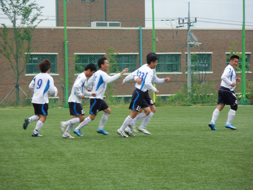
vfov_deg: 6.2
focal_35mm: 240
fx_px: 1754
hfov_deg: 8.2
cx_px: 126
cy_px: 95
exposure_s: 1/90
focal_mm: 42
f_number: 5.8
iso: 100
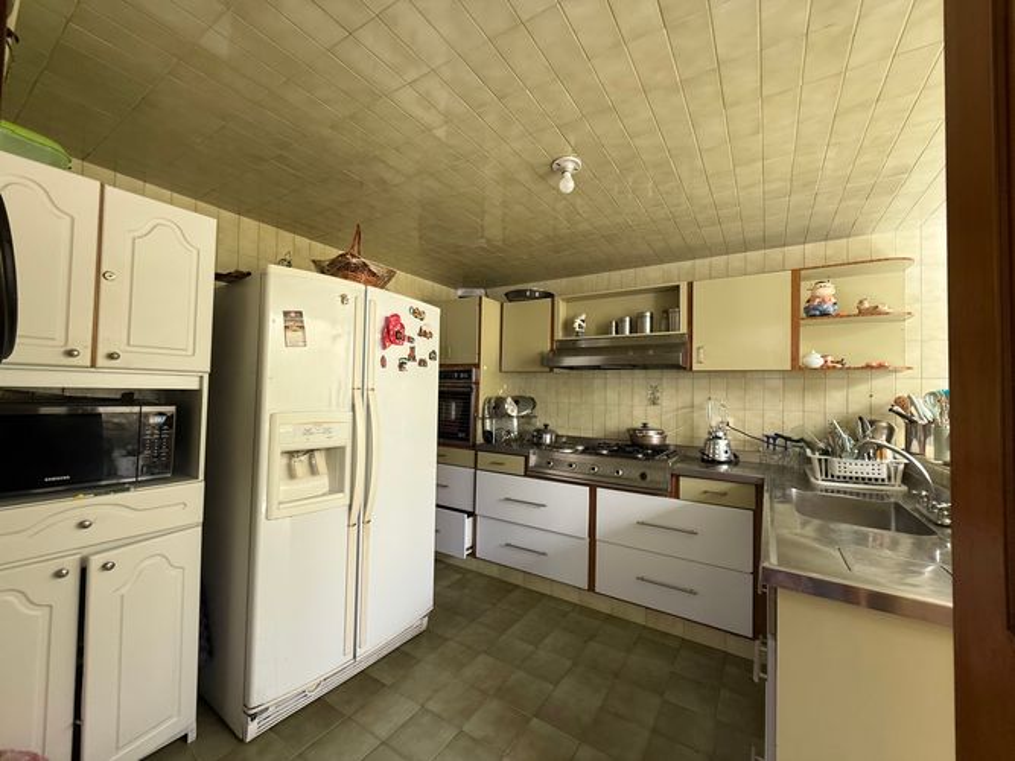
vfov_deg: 85.7
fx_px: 410
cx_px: 508
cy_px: 380
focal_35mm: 14
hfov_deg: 102.1
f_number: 2.2
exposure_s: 1/99
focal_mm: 2.22
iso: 200
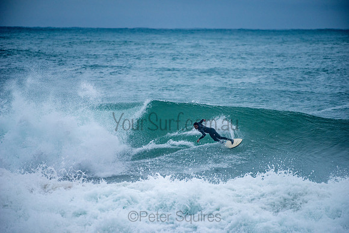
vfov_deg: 2.8
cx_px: 174
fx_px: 4848
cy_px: 116
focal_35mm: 500
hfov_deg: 4.1
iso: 400
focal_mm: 500
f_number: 5.6
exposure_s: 1/1250
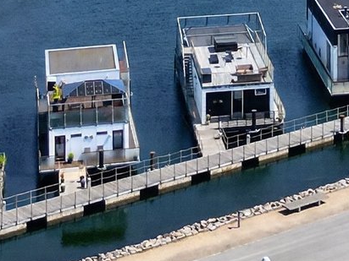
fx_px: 1502
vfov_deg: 8.9
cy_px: -385
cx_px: 397
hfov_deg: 13.0
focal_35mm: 149
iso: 110
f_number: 1.7
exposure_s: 1/3000
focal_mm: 6.7
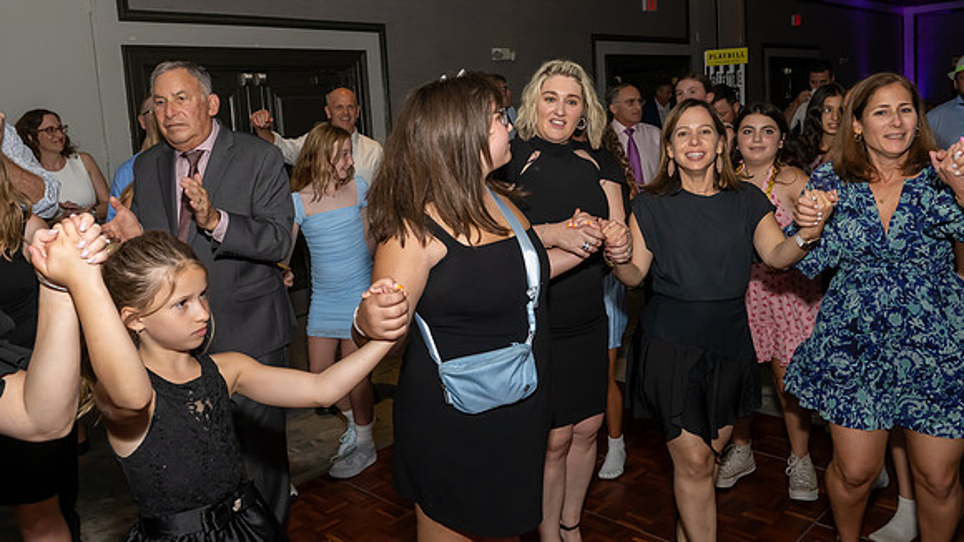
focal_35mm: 28
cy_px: 195
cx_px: 442
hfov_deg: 67.2
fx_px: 724
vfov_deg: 40.7
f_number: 8
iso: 1000
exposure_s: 1/250
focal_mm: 17
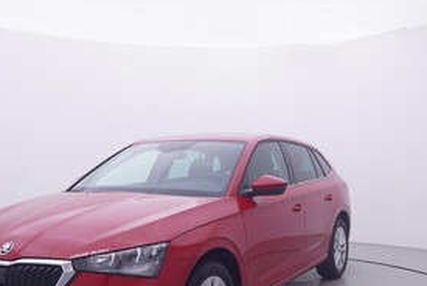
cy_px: 190
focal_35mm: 45
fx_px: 534
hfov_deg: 43.5
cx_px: 224
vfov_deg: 29.7
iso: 200
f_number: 5
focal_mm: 15
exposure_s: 1/80
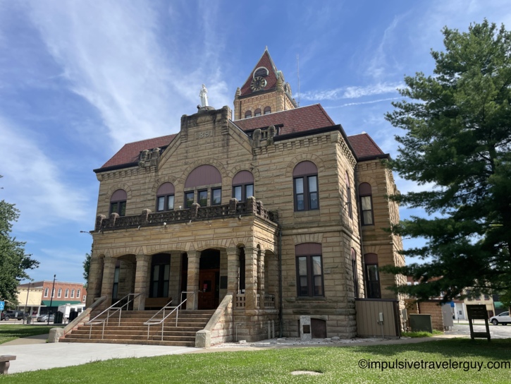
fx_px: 384
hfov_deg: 67.3
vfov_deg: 53.1
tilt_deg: +17.2
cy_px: 192
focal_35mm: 26
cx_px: 256
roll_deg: +0.4
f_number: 1.6
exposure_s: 1/3205
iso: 32
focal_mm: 4.2
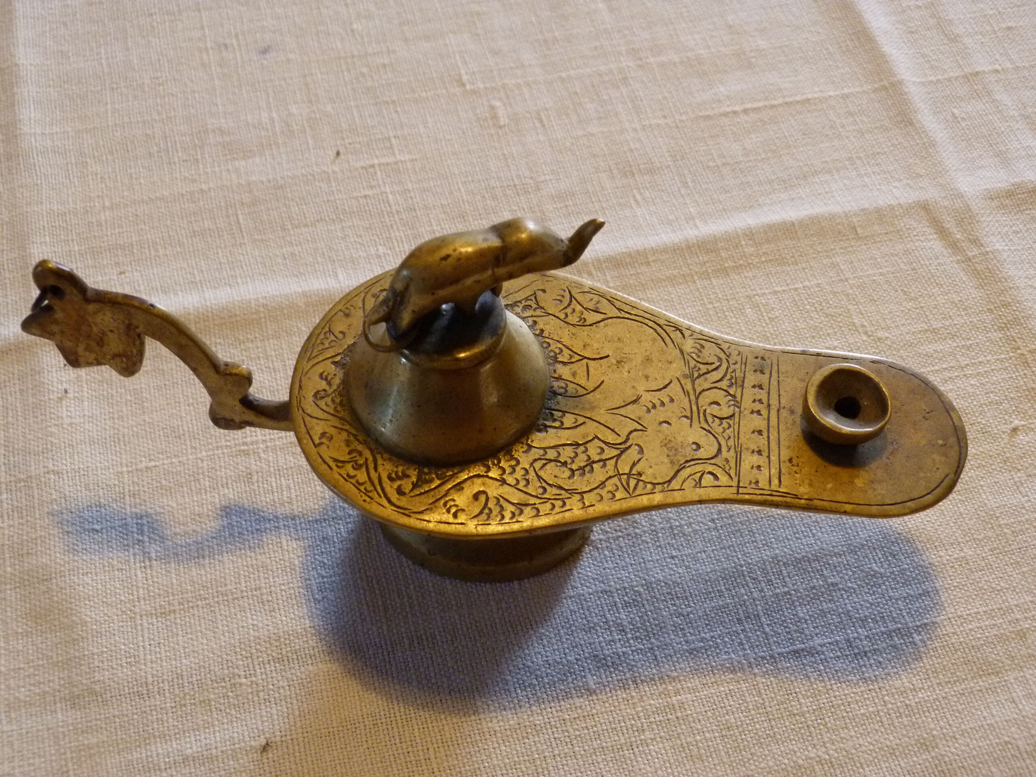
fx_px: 1377
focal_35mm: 46
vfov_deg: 31.5
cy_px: 388
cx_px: 518
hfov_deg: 41.2
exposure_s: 1/15
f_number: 3.2
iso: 400
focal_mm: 8.3
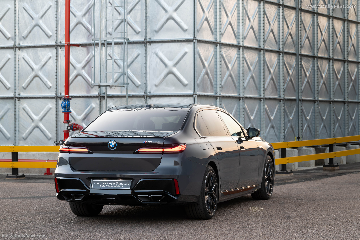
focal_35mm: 105
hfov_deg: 19.5
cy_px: 120
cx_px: 180
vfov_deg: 13.0
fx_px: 1050
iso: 100
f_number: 8
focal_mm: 105
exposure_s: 1/1.25
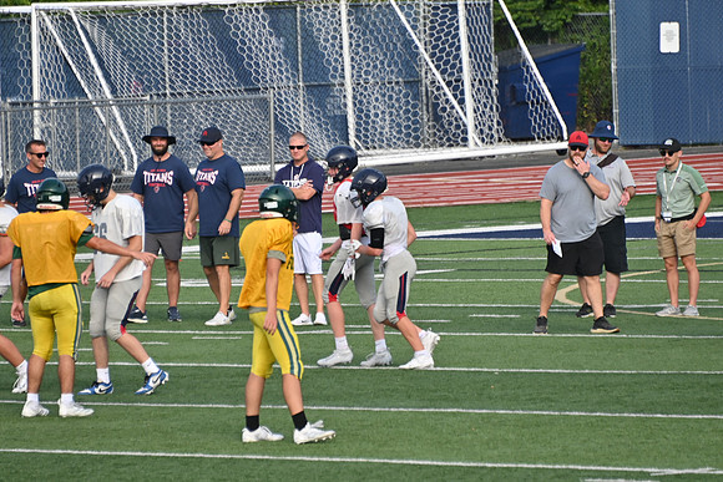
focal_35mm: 450
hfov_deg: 4.6
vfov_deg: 3.1
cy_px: 241
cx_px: 362
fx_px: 9039
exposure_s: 1/640
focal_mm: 300
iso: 200
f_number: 5.6
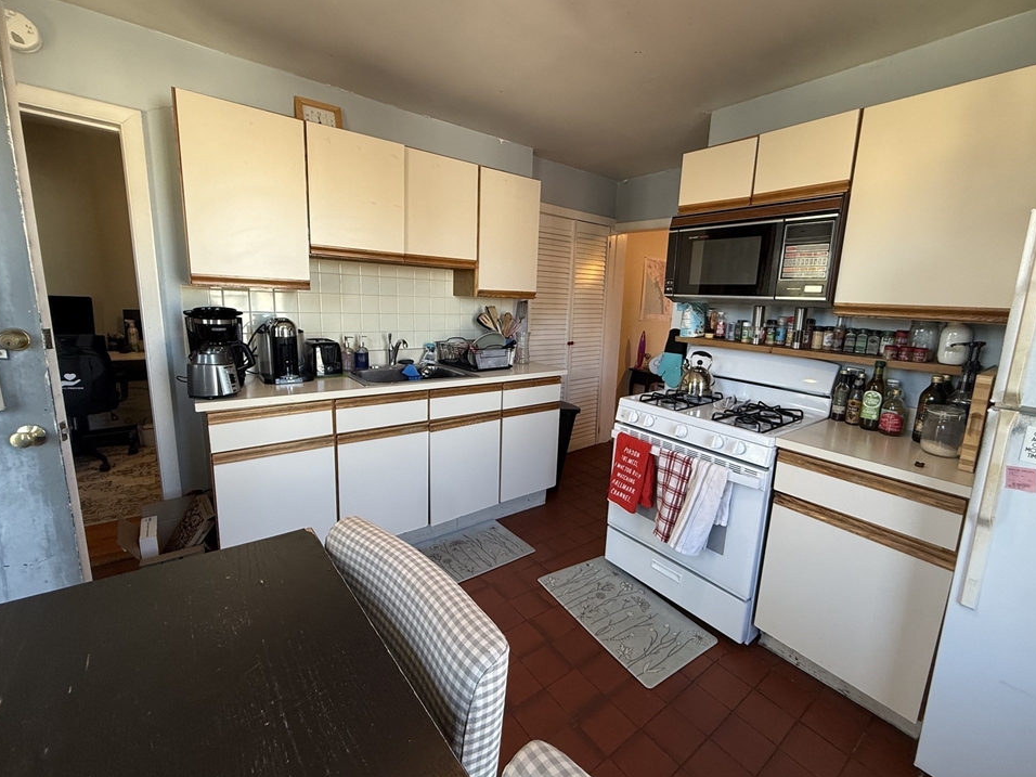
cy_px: 379
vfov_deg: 81.7
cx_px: 547
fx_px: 449
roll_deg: -2.5
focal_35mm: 15
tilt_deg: -9.3
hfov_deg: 98.1
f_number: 2.2
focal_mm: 2.22
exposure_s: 1/120
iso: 200
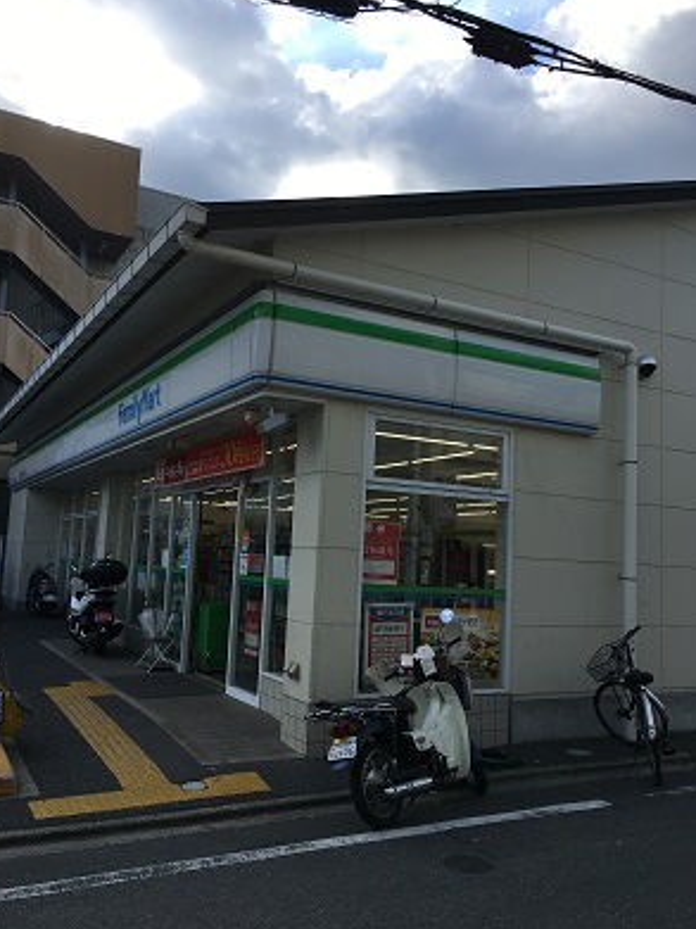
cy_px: 463
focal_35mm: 30
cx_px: 348
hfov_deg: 46.8
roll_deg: -2.7
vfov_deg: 60.0
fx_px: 805
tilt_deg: +6.9
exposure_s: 1/785
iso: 25
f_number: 2.2
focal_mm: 4.15
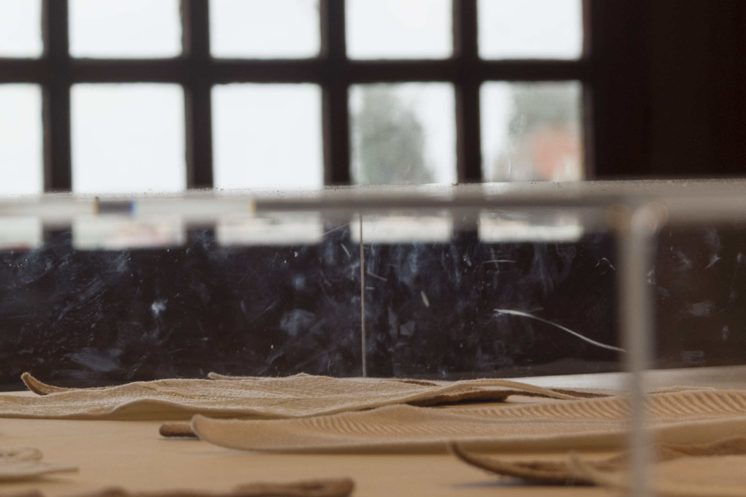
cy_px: 159
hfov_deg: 10.0
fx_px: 4206
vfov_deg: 6.8
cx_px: -141
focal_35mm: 203
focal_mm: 50
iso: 100
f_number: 5
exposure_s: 1/125
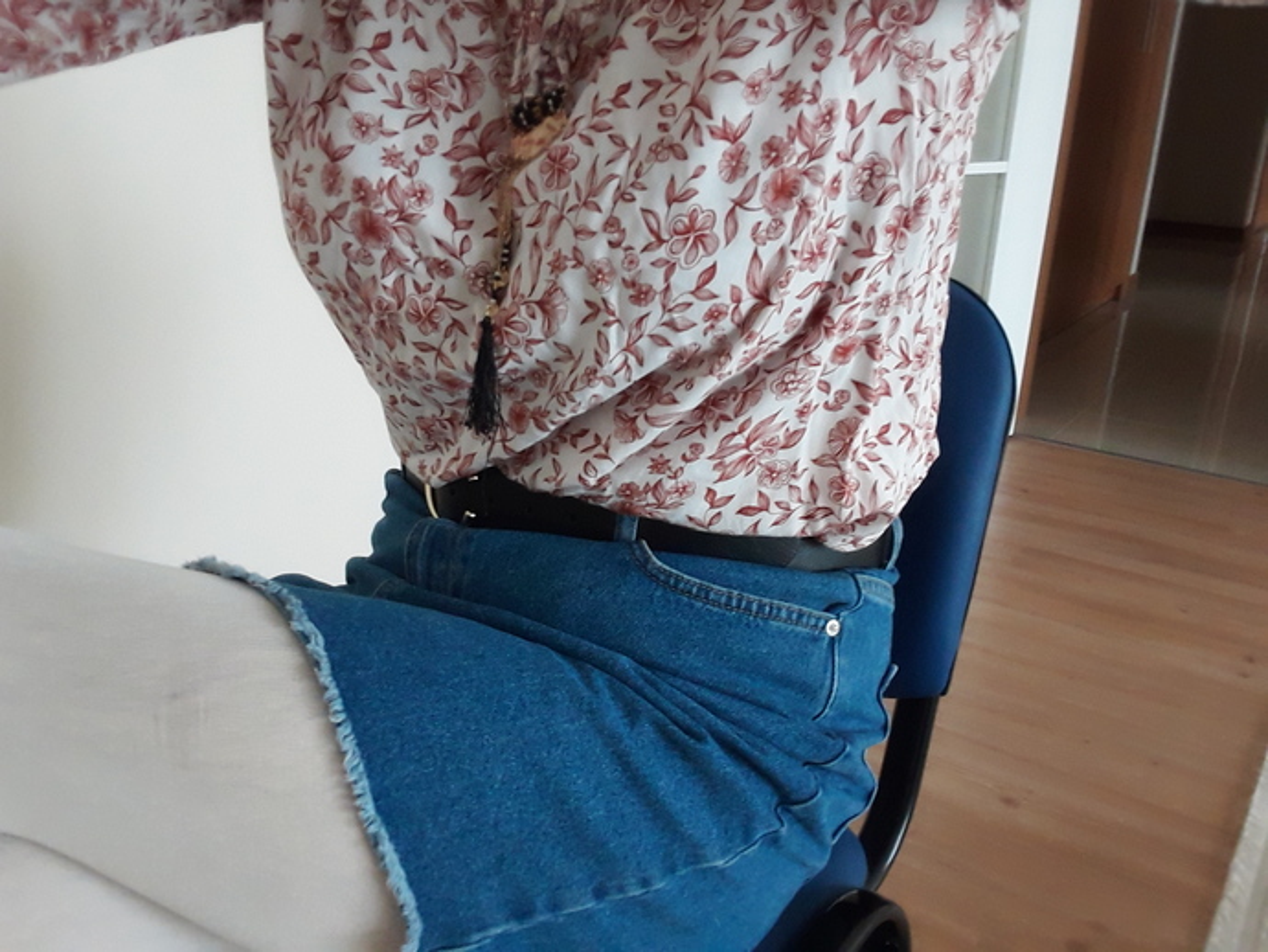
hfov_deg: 59.9
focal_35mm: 30
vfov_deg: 46.8
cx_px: 634
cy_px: 476
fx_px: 1099
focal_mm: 2.2
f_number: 1.9
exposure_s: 1/50
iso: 200
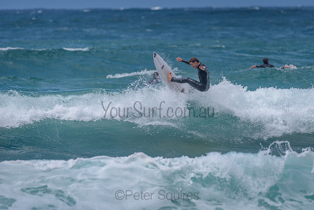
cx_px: 193
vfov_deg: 2.2
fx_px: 5359
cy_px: 86
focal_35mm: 614
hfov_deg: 3.4
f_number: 5.6
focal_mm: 500
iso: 125
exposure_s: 1/2000
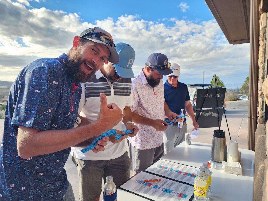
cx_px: 134
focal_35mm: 23
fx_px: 178
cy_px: 100
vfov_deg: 58.9
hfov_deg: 73.9
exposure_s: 1/180
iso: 32
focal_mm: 6.4
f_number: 1.8
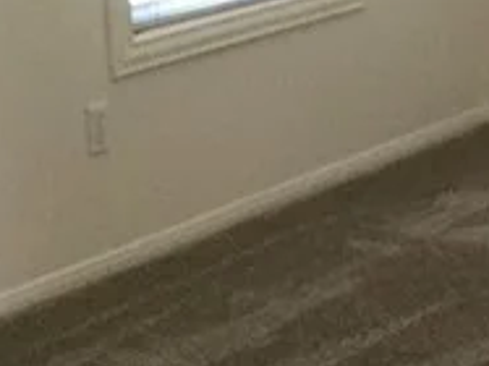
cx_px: 944
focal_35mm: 170
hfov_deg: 10.7
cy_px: -71
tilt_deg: -7.9
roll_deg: +1.3
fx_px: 2400
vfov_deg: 8.6
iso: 125
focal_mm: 3.3
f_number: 2.4
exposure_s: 1/30
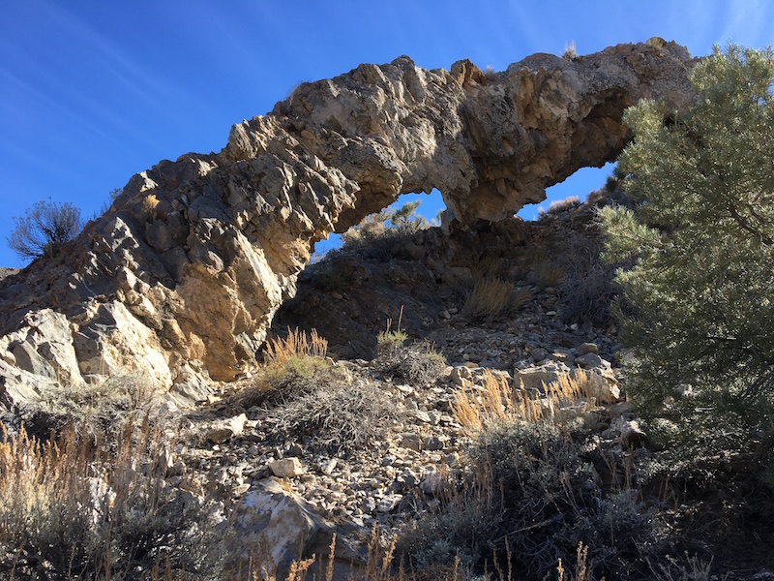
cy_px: 290
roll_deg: -1.7
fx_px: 648
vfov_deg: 48.2
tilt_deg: +17.8
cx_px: 387
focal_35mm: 29
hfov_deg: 61.7
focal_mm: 4.15
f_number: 2.2
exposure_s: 1/557
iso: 25
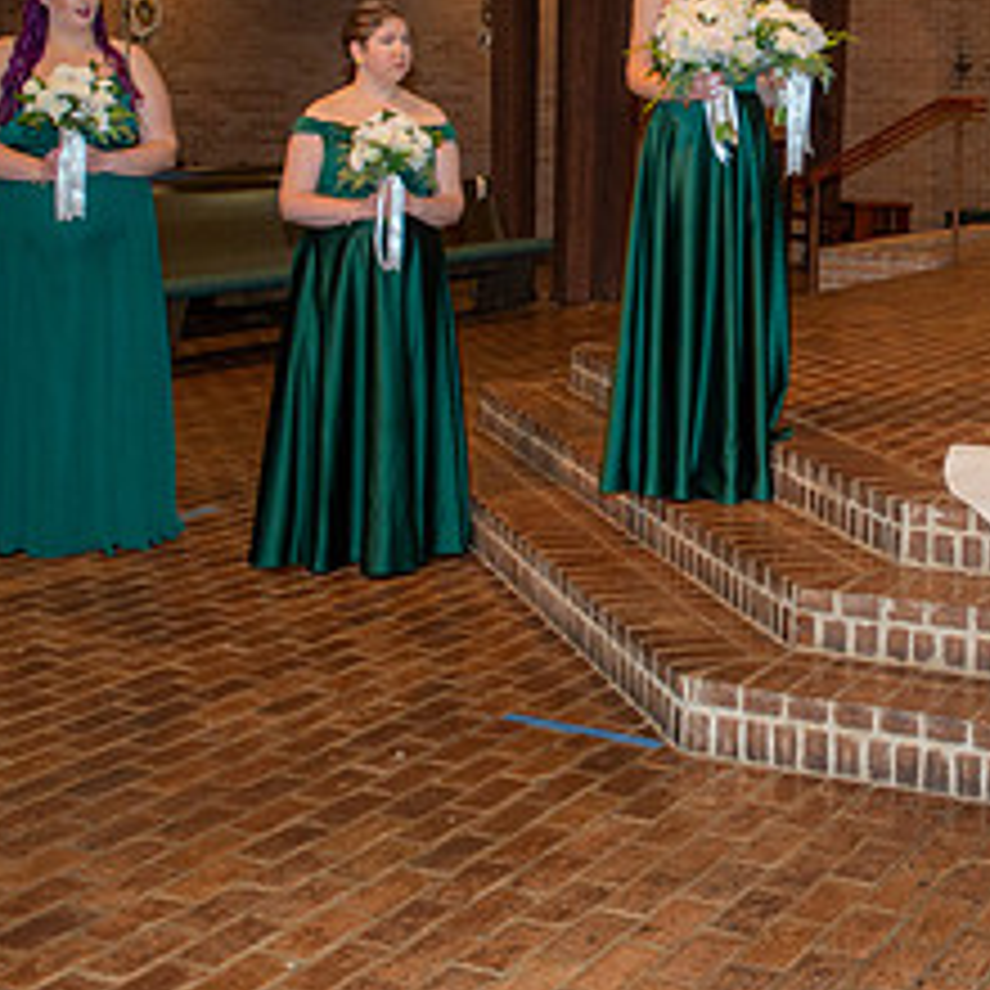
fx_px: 2103
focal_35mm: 65
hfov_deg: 26.0
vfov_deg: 26.0
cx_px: 810
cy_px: 207
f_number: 7.1
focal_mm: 29
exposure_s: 1/100
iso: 1600
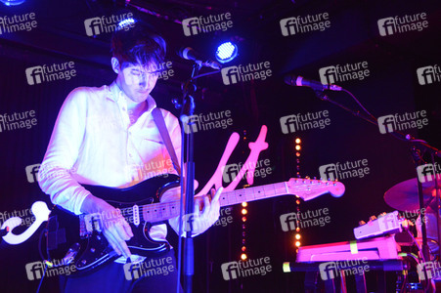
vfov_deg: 31.8
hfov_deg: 46.4
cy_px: 146
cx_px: 220
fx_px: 514
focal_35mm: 42
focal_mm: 42
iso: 8063
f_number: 4
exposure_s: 1/200
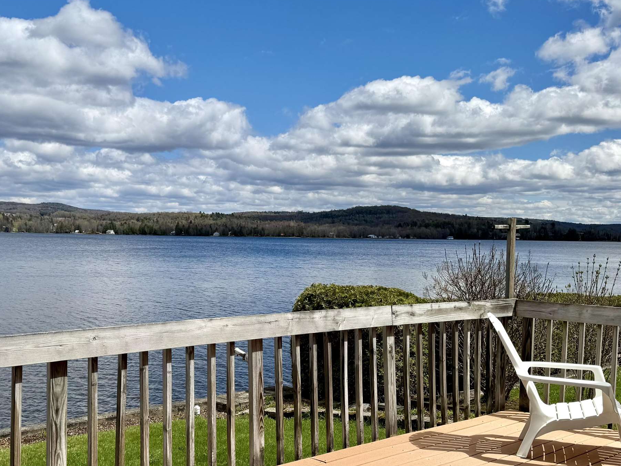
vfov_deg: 35.0
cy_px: 277
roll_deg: -0.6
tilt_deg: -4.1
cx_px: 226
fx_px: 736
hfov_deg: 45.3
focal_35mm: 41
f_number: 1.78
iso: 80
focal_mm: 6.76
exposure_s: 1/10417
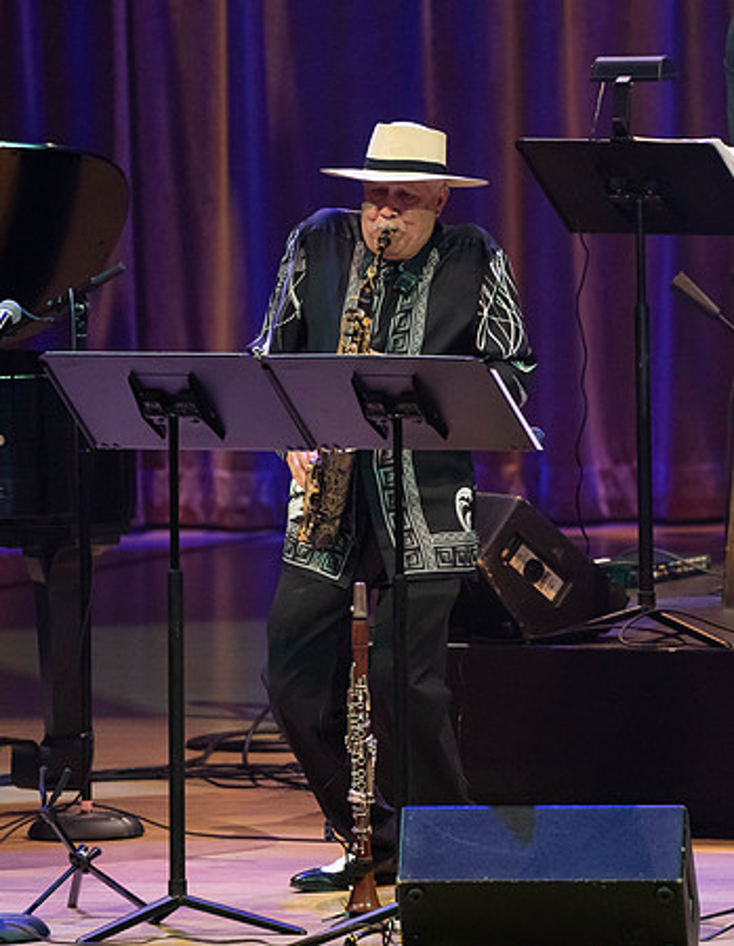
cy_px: 473
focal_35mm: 561
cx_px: 450
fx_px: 15532
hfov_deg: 2.7
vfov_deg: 3.5
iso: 3200
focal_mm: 394
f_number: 5.6
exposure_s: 1/250
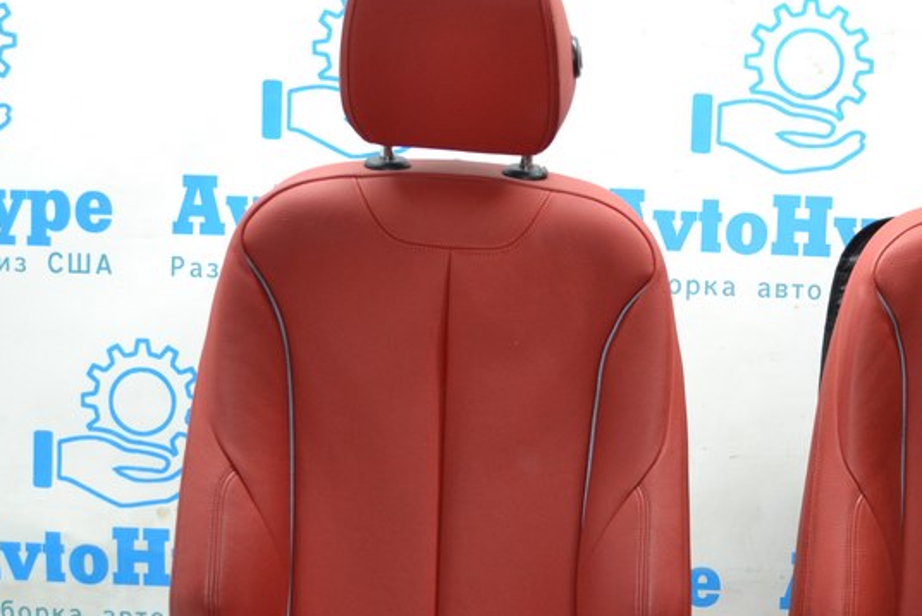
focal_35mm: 63
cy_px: 496
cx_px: 729
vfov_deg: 21.3
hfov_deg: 31.1
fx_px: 1614
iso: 500
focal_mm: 22
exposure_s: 1/60
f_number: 3.8
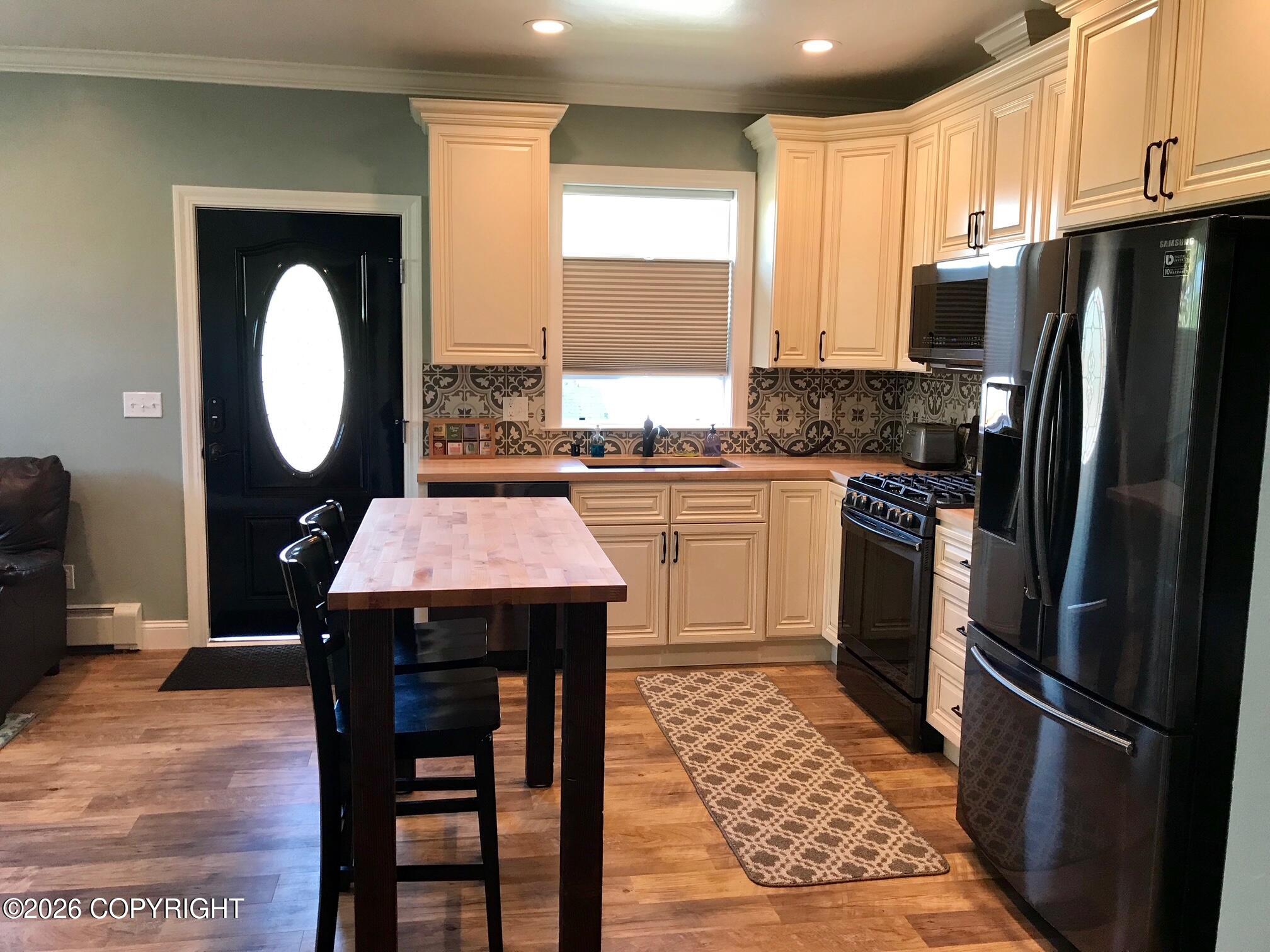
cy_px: 476
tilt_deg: -8.5
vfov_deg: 49.7
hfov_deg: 63.4
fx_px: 1027
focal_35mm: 28
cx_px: 635
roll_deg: -1.6
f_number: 1.8
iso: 32
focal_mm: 3.99
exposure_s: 1/30
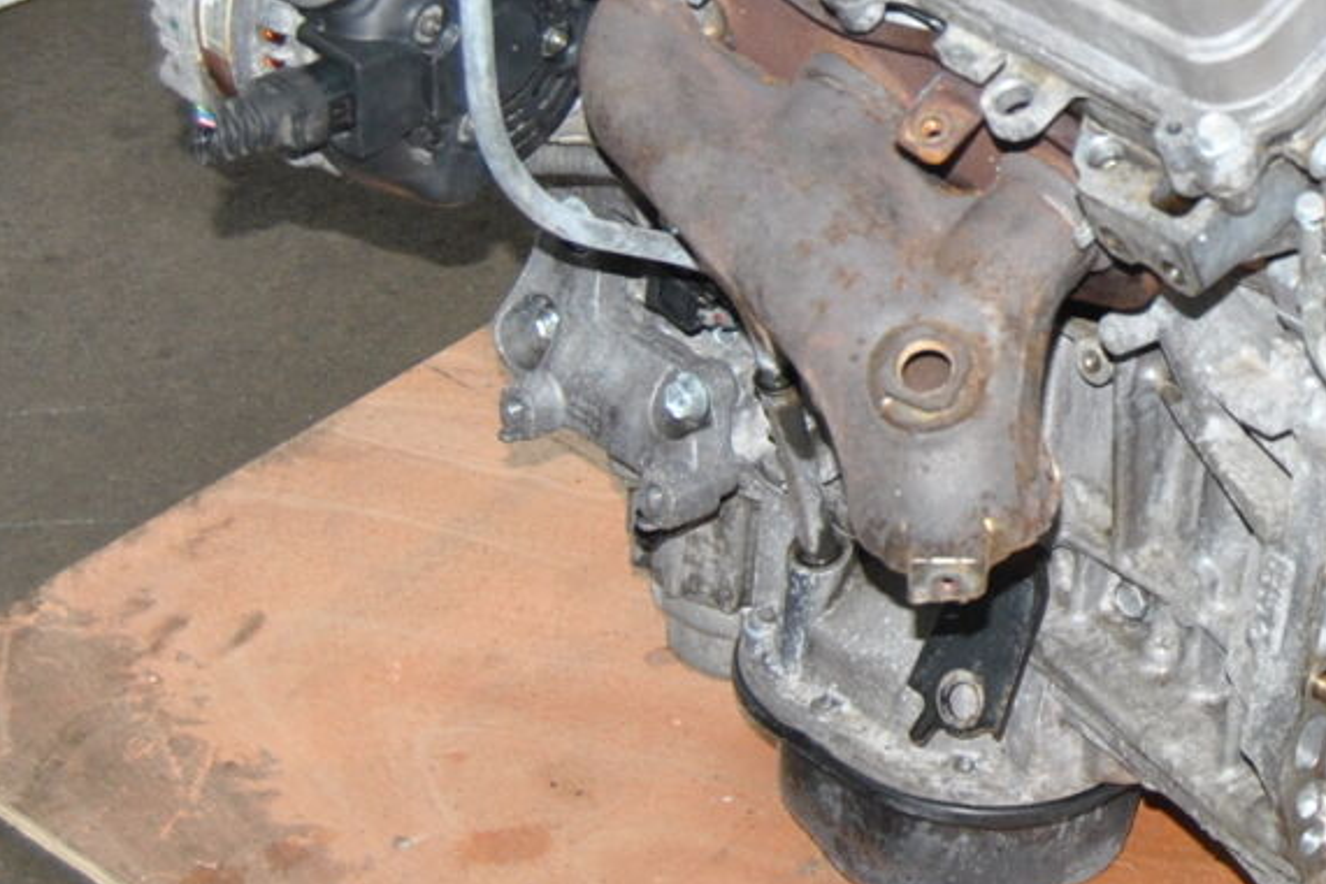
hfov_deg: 15.2
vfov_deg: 10.4
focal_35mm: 130
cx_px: 1516
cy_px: 15
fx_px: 4804
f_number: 5.6
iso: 400
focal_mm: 31
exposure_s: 1/200
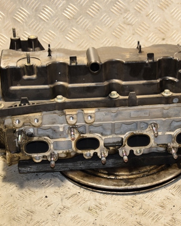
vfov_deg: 23.6
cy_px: 112
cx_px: 122
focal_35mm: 81
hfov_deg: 18.9
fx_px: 542
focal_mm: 38
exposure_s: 1/125
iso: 800
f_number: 5
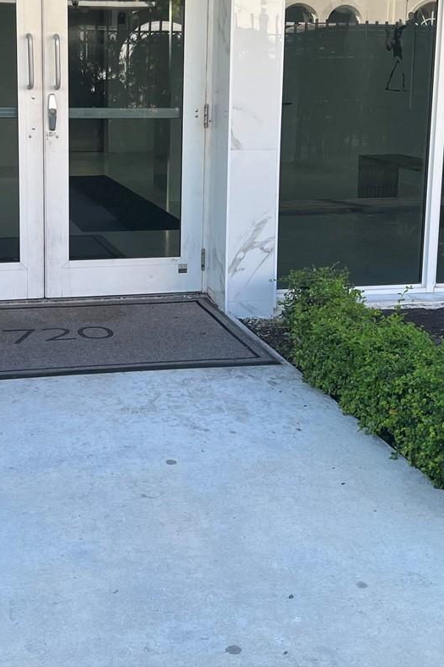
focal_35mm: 55
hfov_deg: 24.5
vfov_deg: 35.9
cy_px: 220
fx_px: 1018
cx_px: 160
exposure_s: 1/723
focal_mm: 5.7
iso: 50
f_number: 1.5
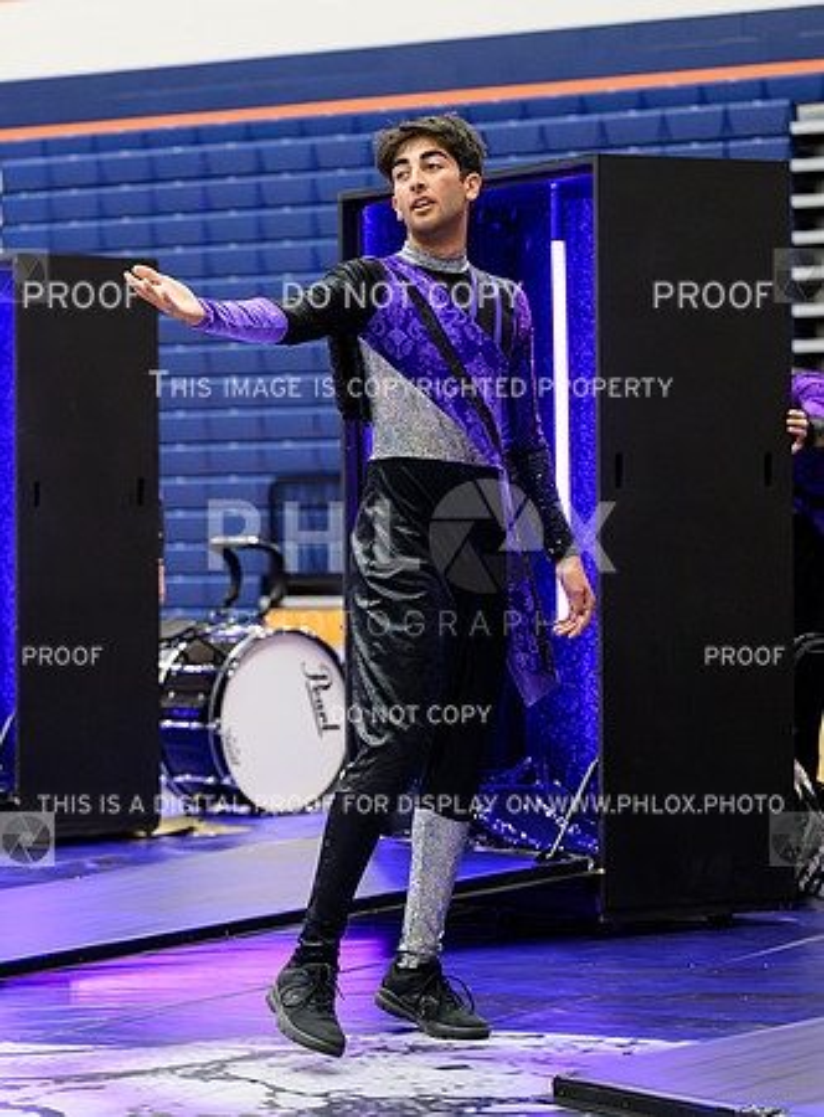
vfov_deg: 16.5
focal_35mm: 120
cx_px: 41
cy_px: 625
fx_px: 3859
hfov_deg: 12.1
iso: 4000
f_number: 2.8
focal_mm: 70
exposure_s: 1/1000
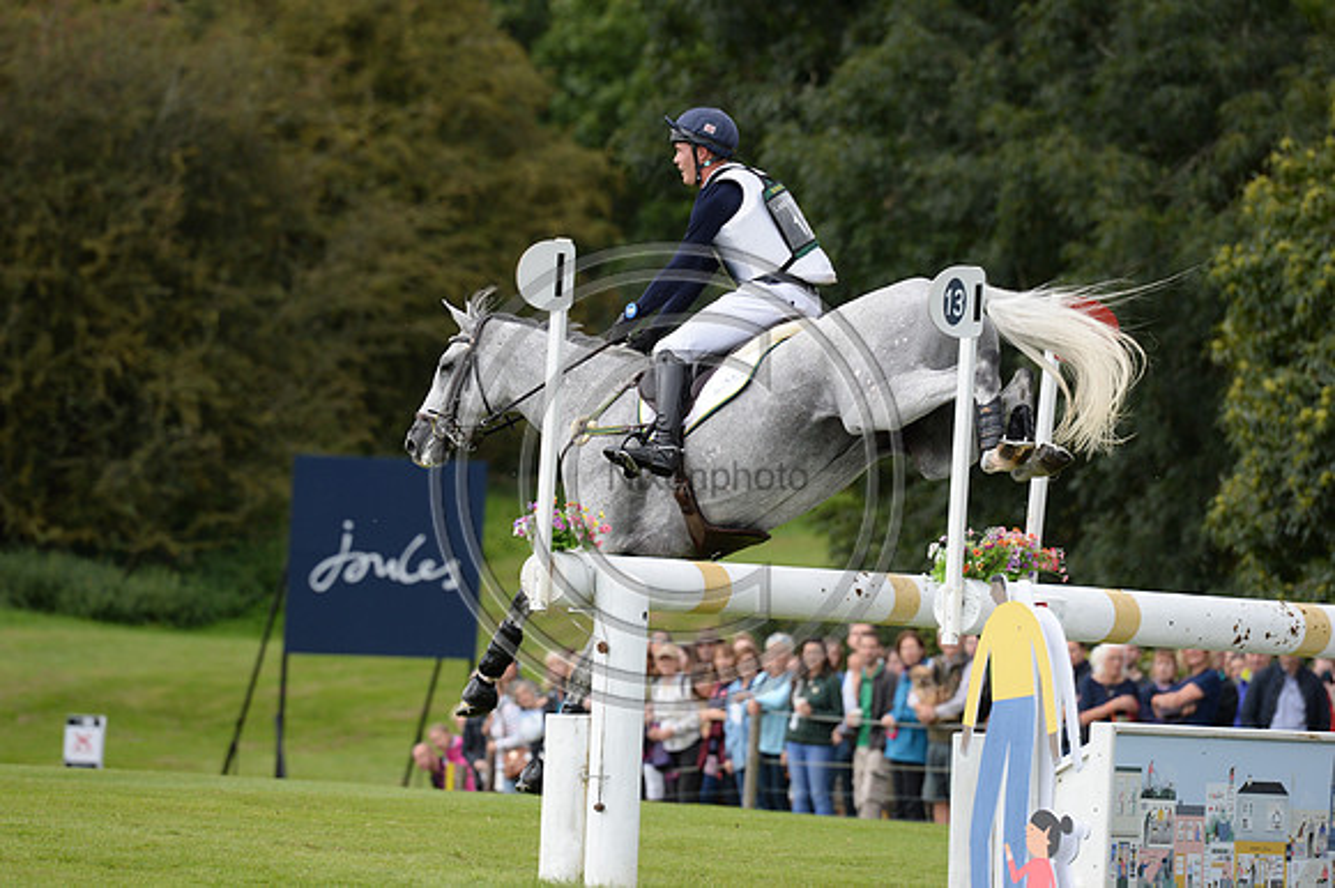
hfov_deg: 5.4
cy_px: 444
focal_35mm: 380
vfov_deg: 3.6
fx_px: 14083
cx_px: 668
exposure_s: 1/1000
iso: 1000
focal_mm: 380
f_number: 7.1
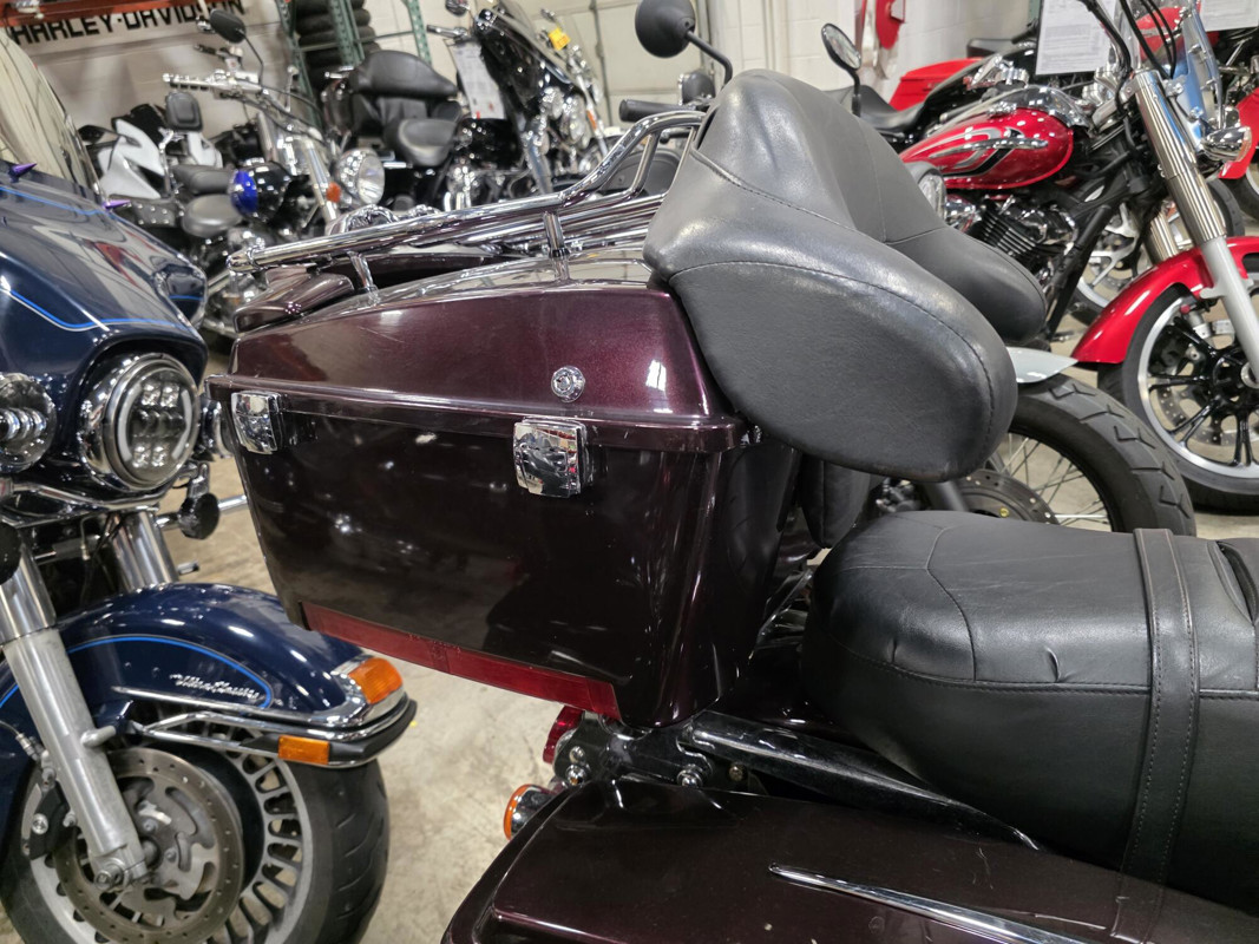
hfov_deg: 73.9
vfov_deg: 58.9
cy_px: 472
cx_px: 630
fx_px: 836
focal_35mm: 23
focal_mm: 6.3
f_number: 1.7
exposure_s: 1/120
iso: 1600
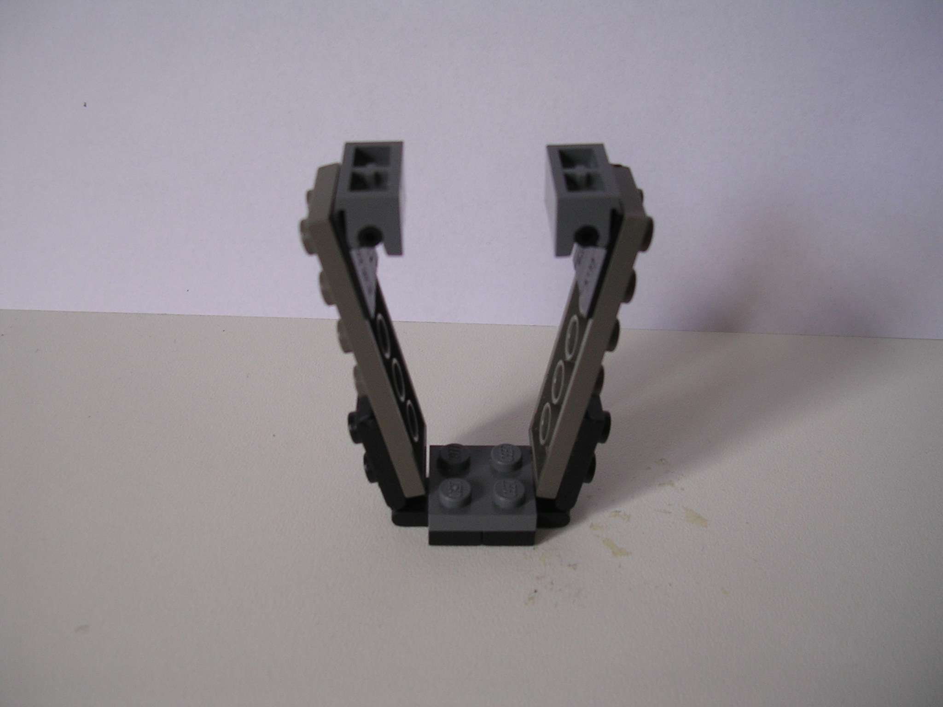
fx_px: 1035
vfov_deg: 37.7
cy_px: 354
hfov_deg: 49.0
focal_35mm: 38
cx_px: 472
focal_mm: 5.8
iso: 100
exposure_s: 1/33.2
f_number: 2.8
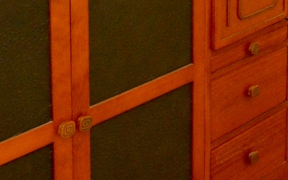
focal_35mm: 93
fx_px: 733
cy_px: -137
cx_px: 423
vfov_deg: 12.8
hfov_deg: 19.6
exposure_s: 1/200
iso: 1600
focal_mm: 13
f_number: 6.3
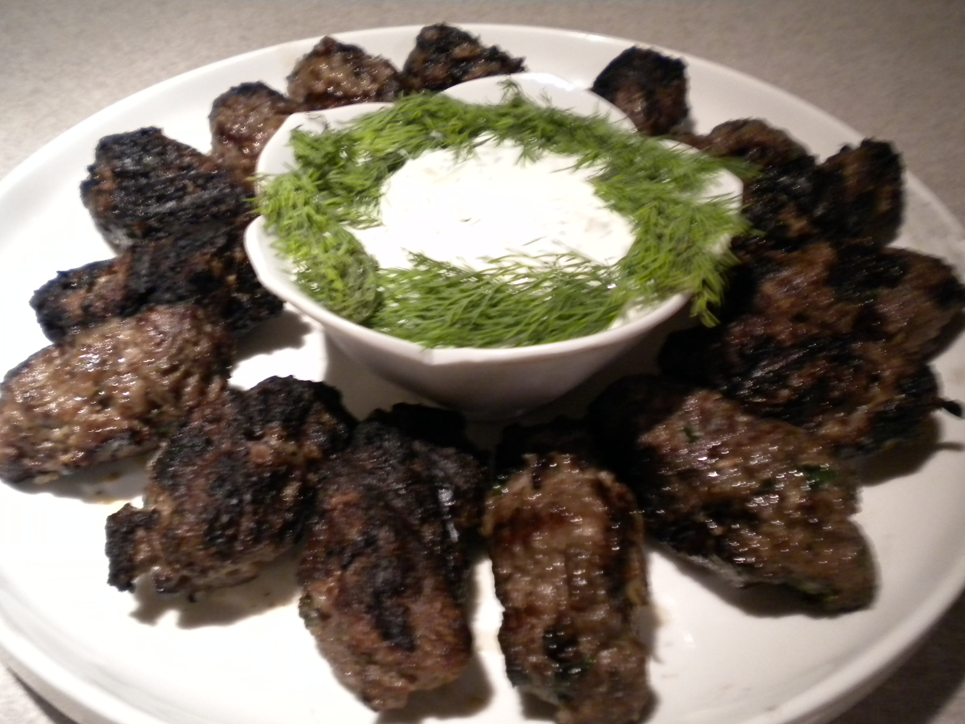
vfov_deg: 40.7
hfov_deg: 52.6
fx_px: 976
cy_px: 362
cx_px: 482
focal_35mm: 35
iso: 400
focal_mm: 6.3
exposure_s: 1/11.4
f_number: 3.1
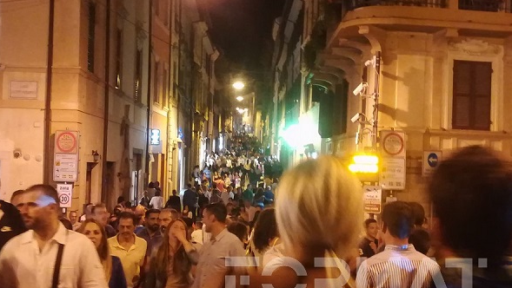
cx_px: 255
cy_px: 153
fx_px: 829
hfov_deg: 34.3
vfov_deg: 19.8
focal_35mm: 61
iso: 800
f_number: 2.2
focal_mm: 3.83
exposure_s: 1/14.3
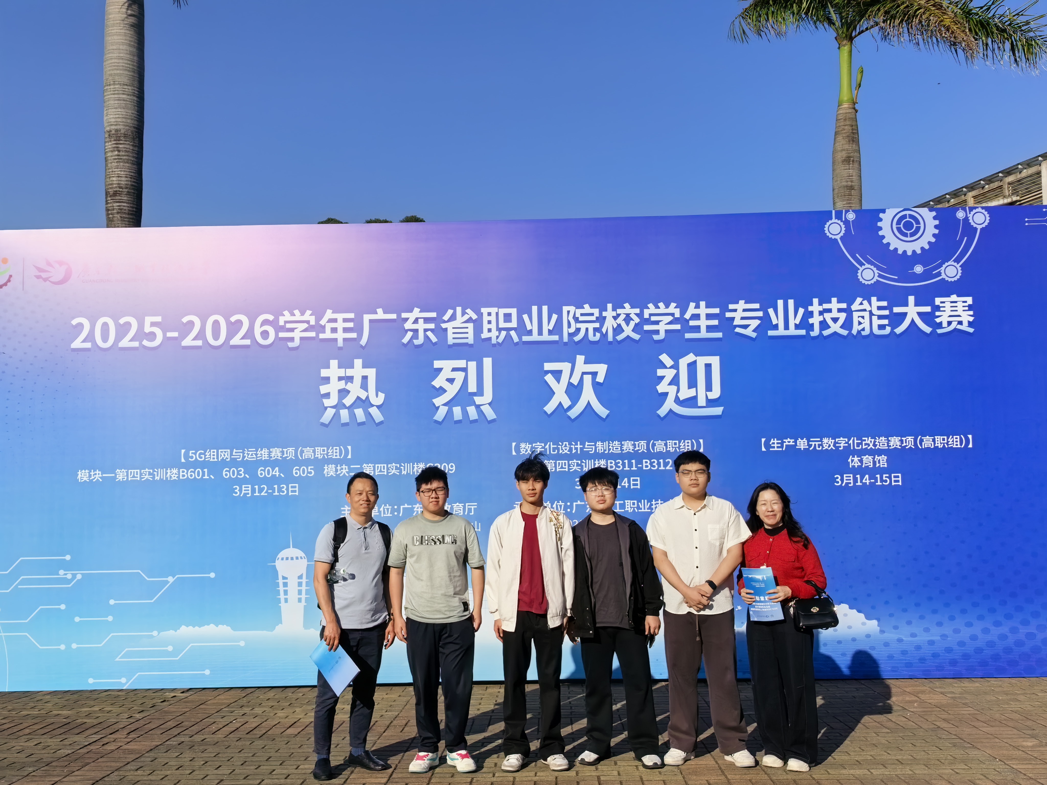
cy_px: 392
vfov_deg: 40.7
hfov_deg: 52.6
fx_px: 1059
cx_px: 524
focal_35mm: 35
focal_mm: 5.75
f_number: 2
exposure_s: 1/6897
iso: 50
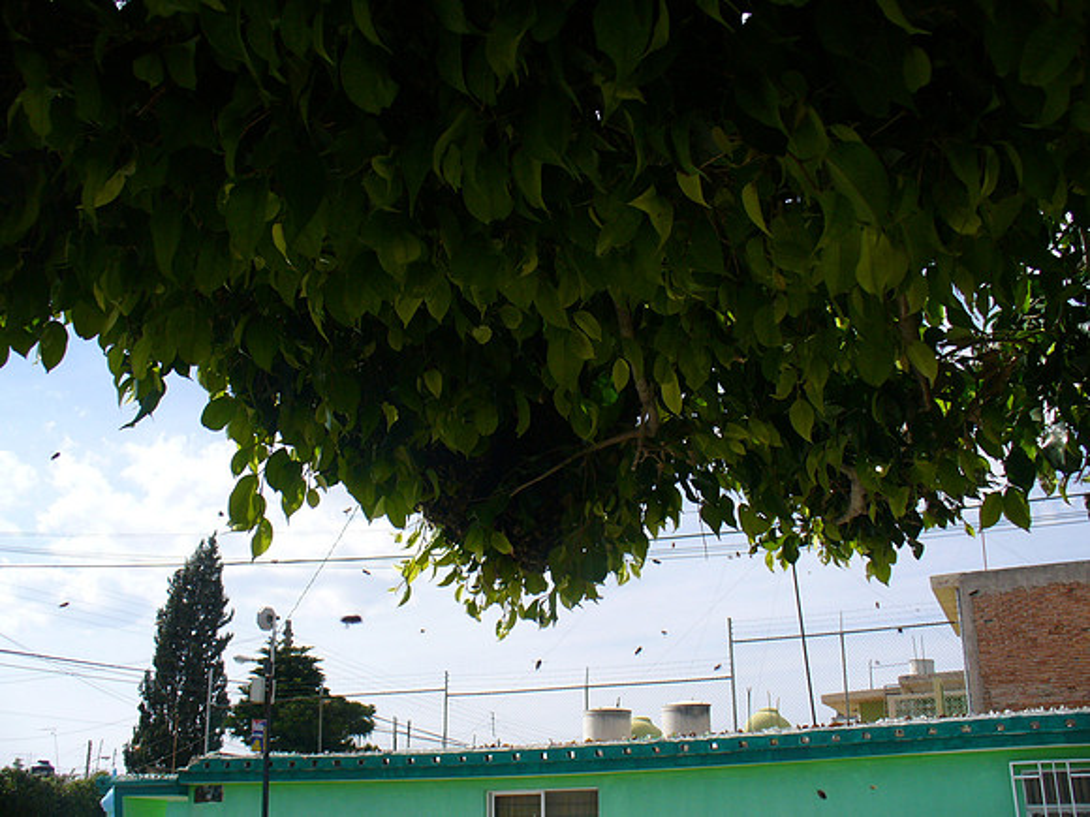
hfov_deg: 50.1
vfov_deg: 38.7
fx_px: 1165
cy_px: 408
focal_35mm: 37
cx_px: 545
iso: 80
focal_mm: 6.1
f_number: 5.6
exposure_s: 1/400
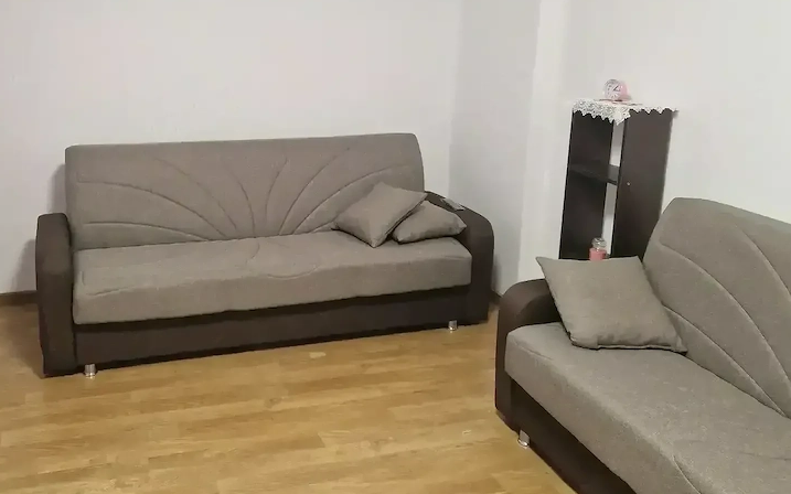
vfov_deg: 36.9
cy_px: 169
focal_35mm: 34
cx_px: 291
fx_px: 733
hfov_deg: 56.0
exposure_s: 1/100
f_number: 1.8
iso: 500
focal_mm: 5.4
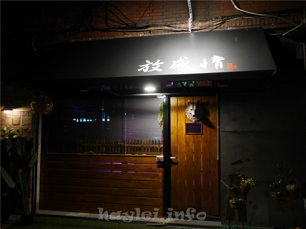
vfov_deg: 46.8
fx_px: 265
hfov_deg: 60.0
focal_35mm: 30
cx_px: 153
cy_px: 114
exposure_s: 1/60
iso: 1000
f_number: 1.7
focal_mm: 15
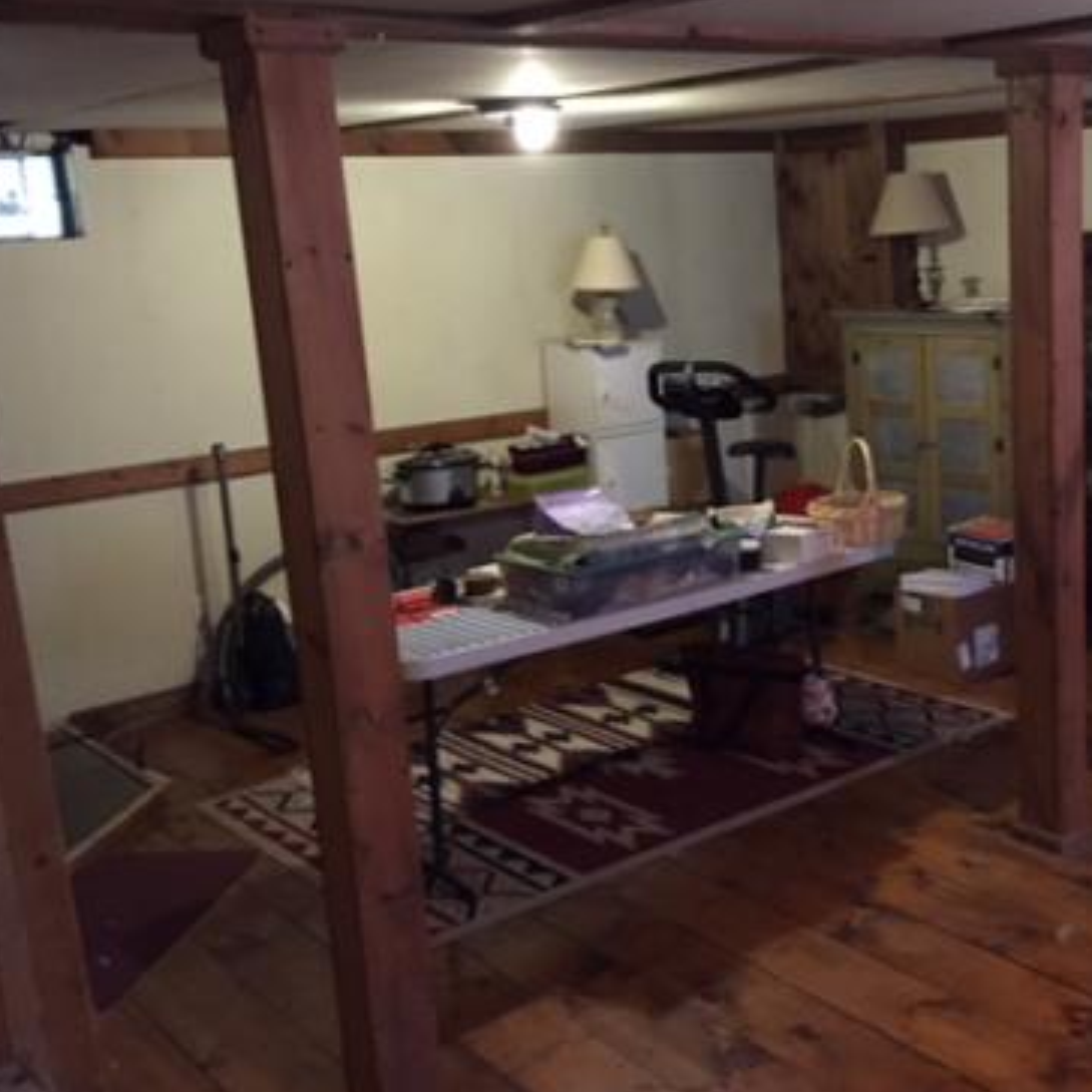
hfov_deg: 39.9
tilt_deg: -11.7
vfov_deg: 40.9
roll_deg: +3.1
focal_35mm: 41
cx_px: 803
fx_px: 1463
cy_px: 520
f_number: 2.2
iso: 320
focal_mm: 4.15
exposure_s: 1/15
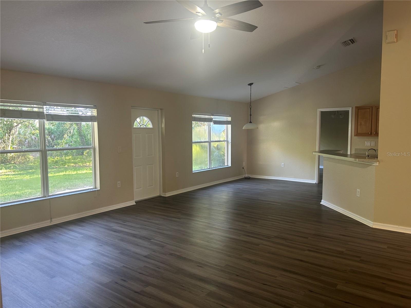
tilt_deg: -5.5
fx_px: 309
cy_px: 154
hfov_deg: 67.3
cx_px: 206
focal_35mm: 26
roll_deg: +0.9
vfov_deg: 53.1
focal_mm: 5.7
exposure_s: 1/60
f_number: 1.5
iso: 125
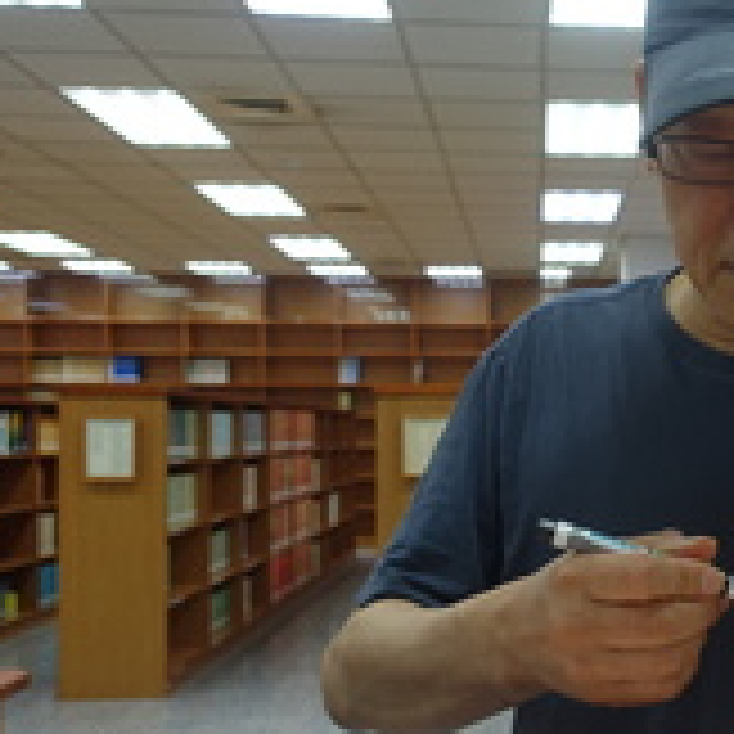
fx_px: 1199
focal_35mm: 50
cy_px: 426
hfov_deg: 31.9
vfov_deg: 34.0
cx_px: 698
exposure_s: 1/40
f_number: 2.8
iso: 125
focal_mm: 8.8
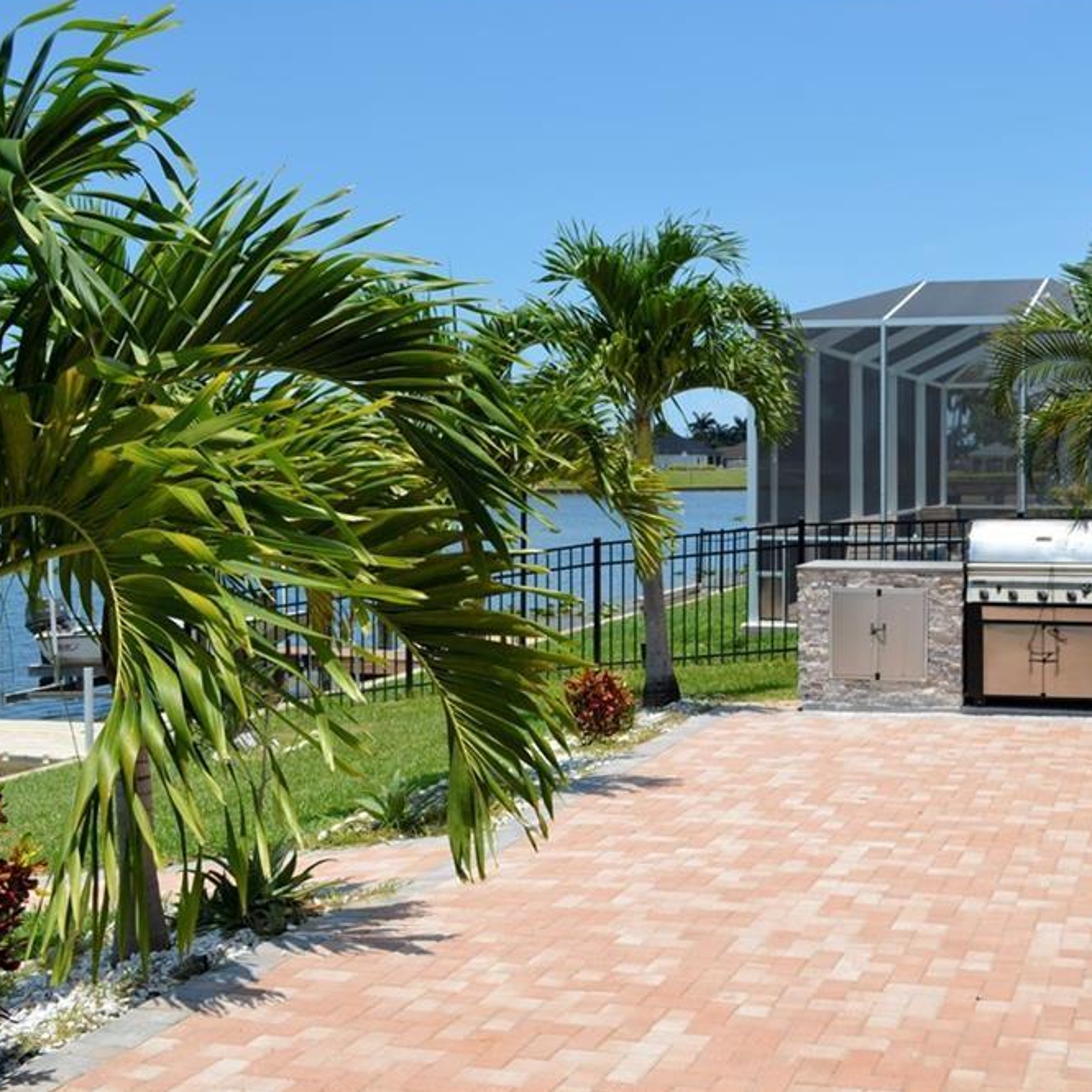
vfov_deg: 36.1
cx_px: 713
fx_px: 1677
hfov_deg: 35.8
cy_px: 539
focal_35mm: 47
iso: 100
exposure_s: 1/250
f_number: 8
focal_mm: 24
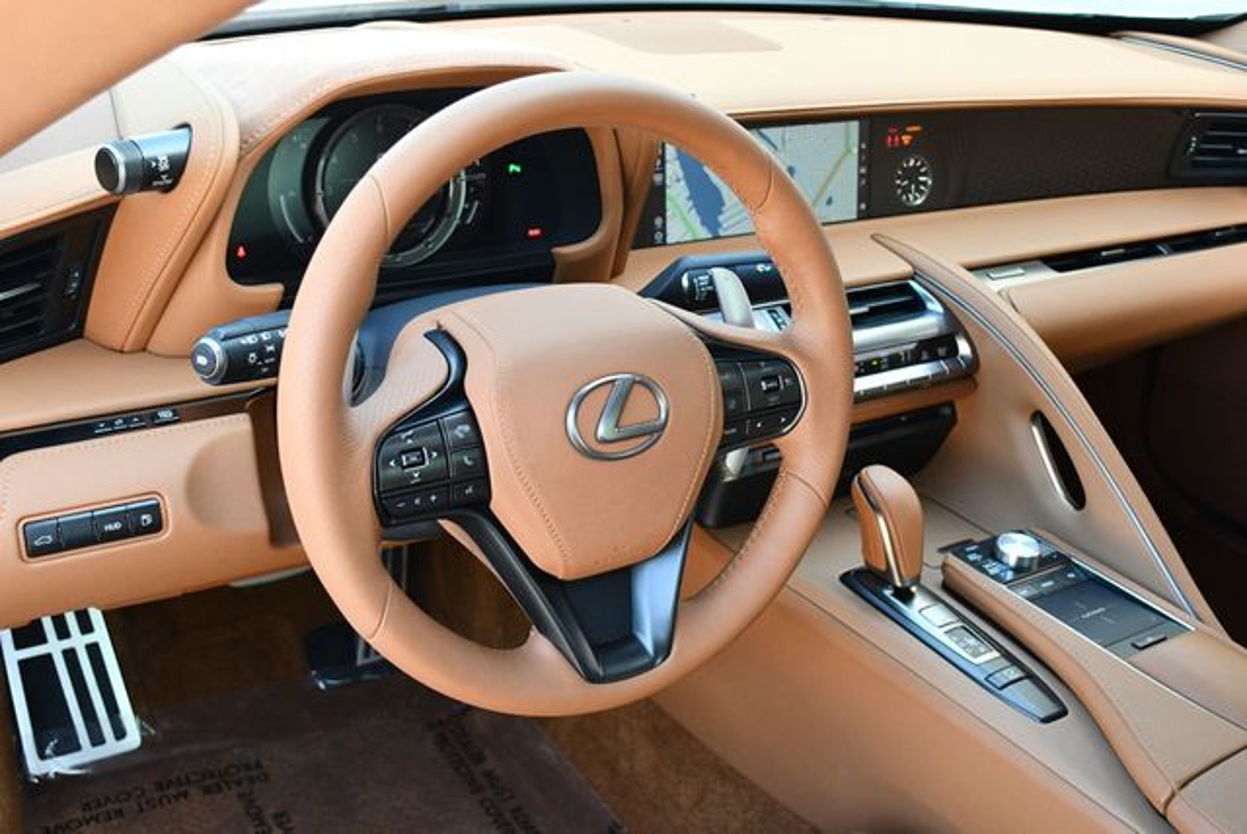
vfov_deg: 33.5
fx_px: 1387
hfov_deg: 48.4
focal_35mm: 40
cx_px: 624
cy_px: 417
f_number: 3.8
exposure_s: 1/200
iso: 800
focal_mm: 20
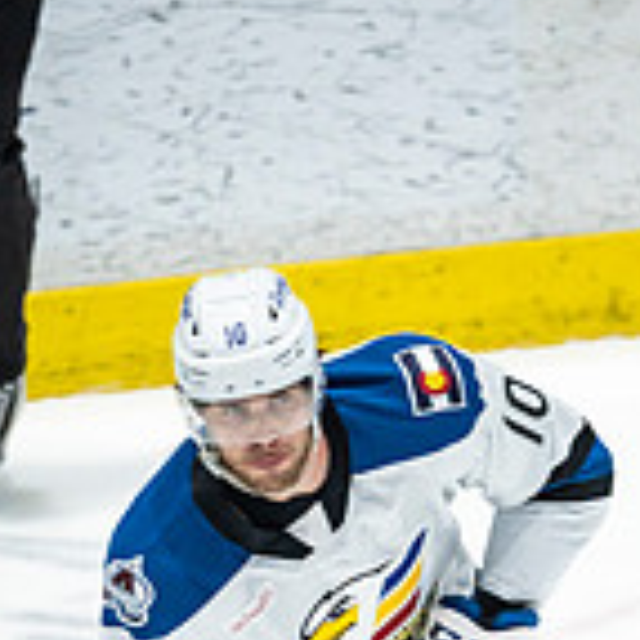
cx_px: 304
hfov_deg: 1.1
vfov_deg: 1.1
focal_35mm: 1607
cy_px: 935
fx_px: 33614
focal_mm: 600
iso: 2000
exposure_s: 1/1000
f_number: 4
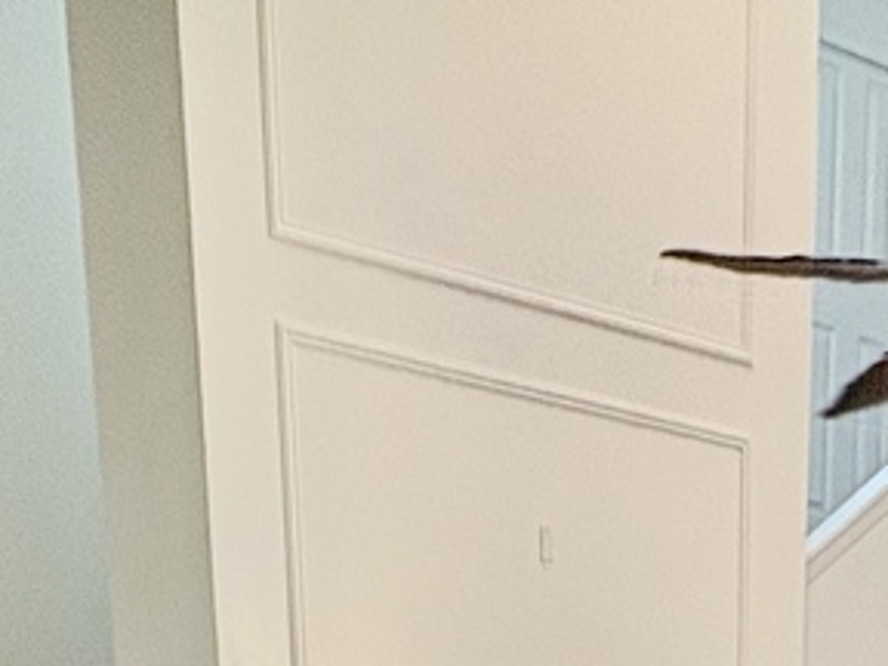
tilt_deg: -15.6
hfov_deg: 27.1
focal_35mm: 70
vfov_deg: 14.8
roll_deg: -1.2
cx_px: 752
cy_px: 1520
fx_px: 1796
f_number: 2.2
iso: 200
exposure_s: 1/60
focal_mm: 2.22
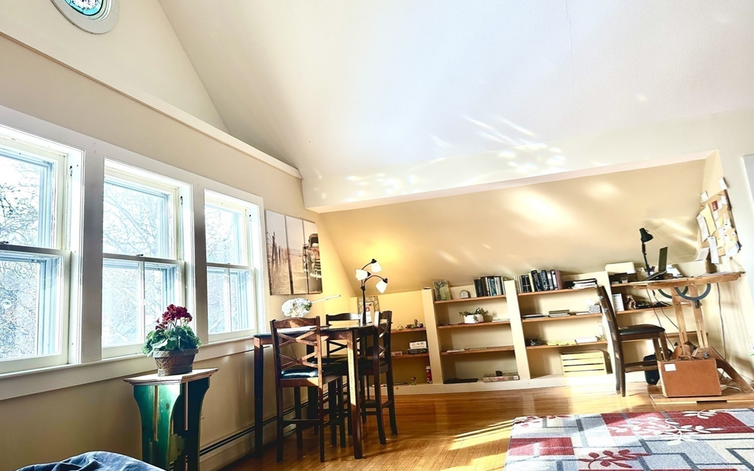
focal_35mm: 26
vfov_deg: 47.4
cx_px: 375
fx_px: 534
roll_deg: +5.7
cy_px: 198
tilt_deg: +10.7
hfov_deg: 70.4
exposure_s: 1/173
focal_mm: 6.86
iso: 80
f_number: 1.78
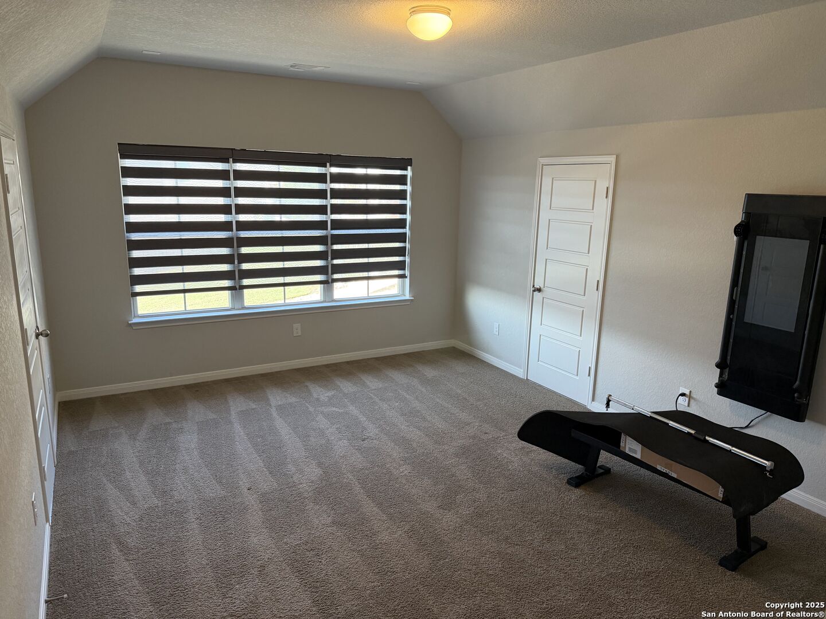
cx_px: 413
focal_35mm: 24
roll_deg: -1.3
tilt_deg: -12.6
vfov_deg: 56.8
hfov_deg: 71.6
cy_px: 310
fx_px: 573
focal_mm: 6.76
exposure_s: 1/120
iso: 400
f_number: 1.78
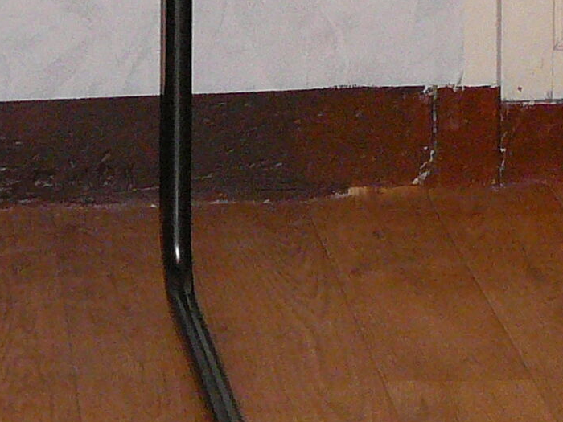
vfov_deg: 8.5
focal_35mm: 172
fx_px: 2797
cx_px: 266
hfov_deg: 11.5
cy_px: -114
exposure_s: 1/30
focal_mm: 7
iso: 250
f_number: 3.3
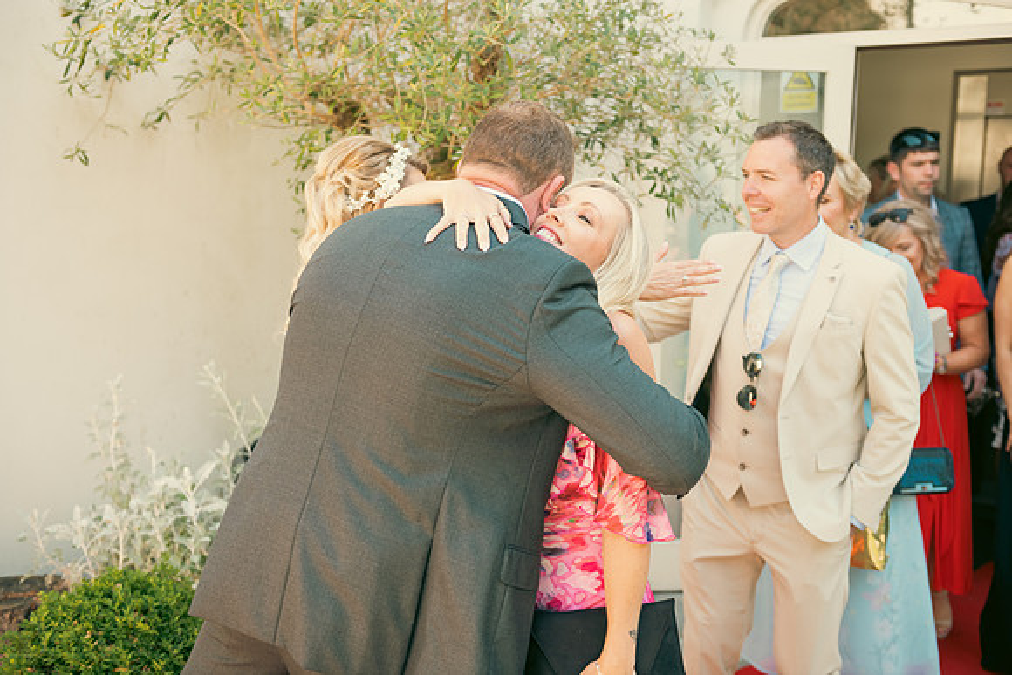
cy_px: 338
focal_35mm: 40
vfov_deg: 33.4
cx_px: 506
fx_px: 1125
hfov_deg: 48.4
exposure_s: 1/250
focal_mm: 40
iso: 160
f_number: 3.5
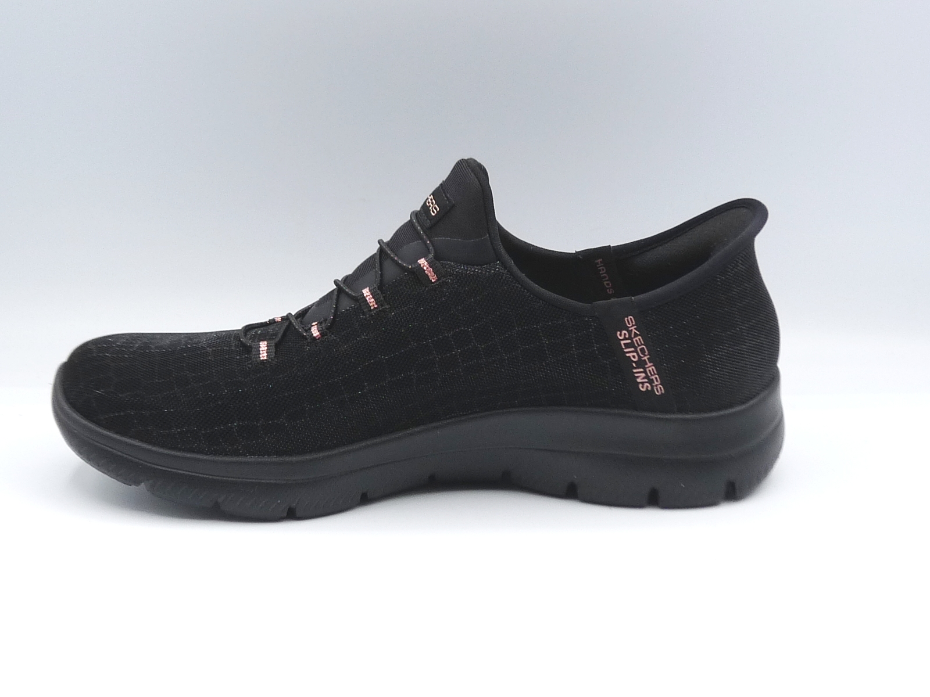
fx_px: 1370
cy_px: 348
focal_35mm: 51
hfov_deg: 37.5
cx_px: 465
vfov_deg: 28.6
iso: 100
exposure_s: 1/200
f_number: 4
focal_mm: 5.1
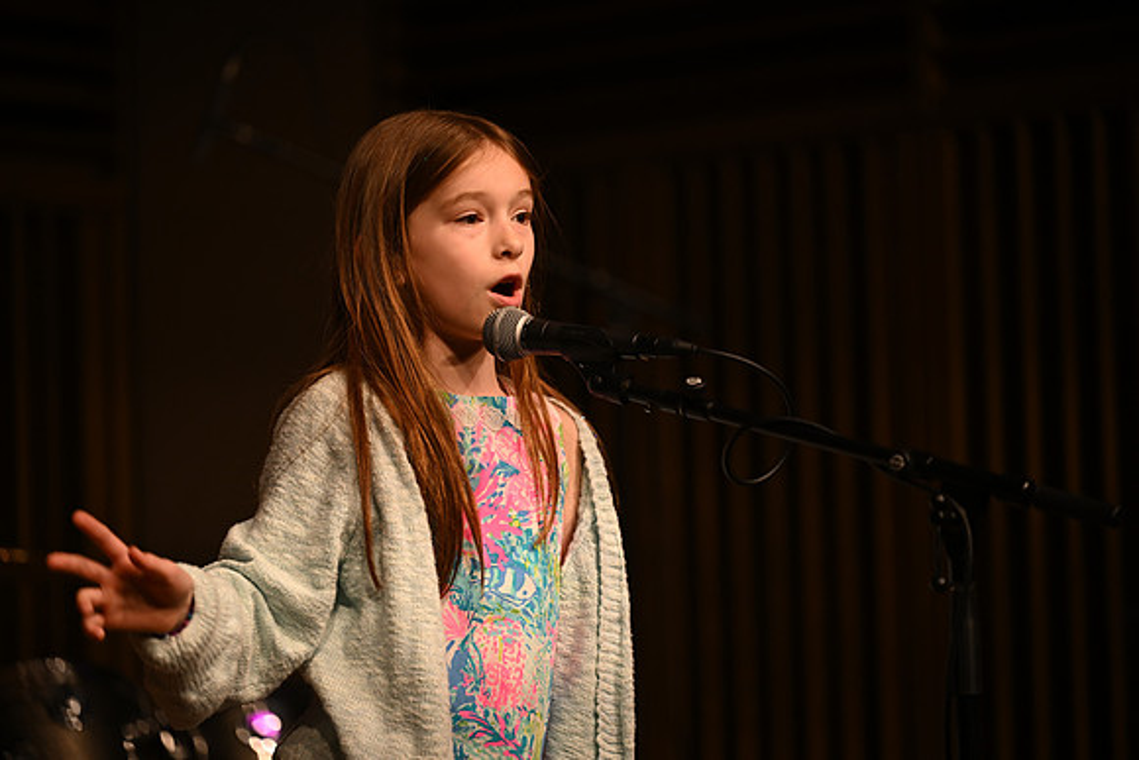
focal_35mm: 150
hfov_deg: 13.7
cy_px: 380
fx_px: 4747
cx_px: 570
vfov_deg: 9.2
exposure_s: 1/400
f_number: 2.8
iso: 800
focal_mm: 150
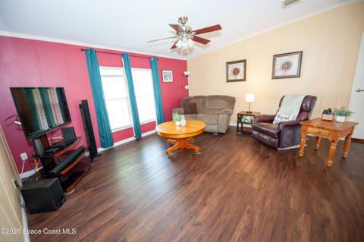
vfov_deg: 81.1
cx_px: 182
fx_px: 141
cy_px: 121
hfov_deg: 104.3
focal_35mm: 14
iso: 1250
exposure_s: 1/200
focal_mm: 14
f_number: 3.2
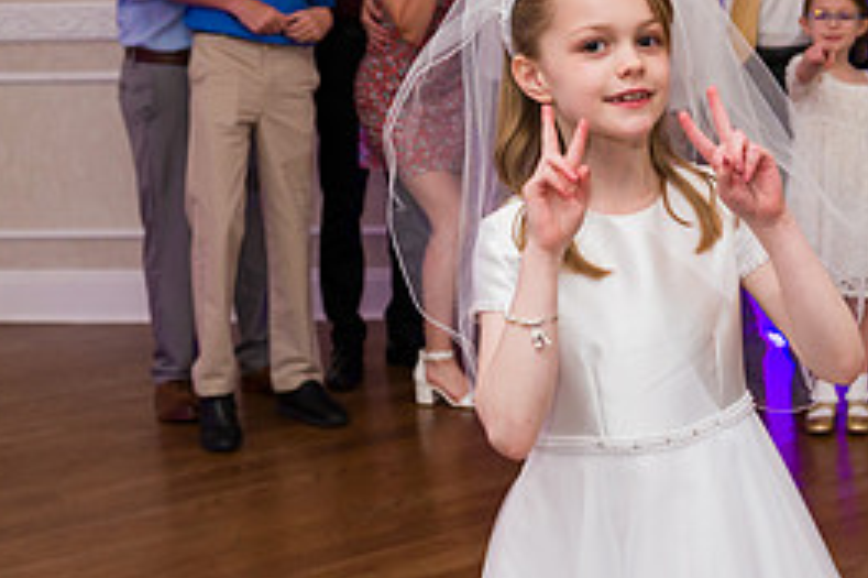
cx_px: 749
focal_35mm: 75
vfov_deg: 18.1
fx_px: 1807
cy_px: 238
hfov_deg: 26.3
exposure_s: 1/200
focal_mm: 34
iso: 1250
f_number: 5
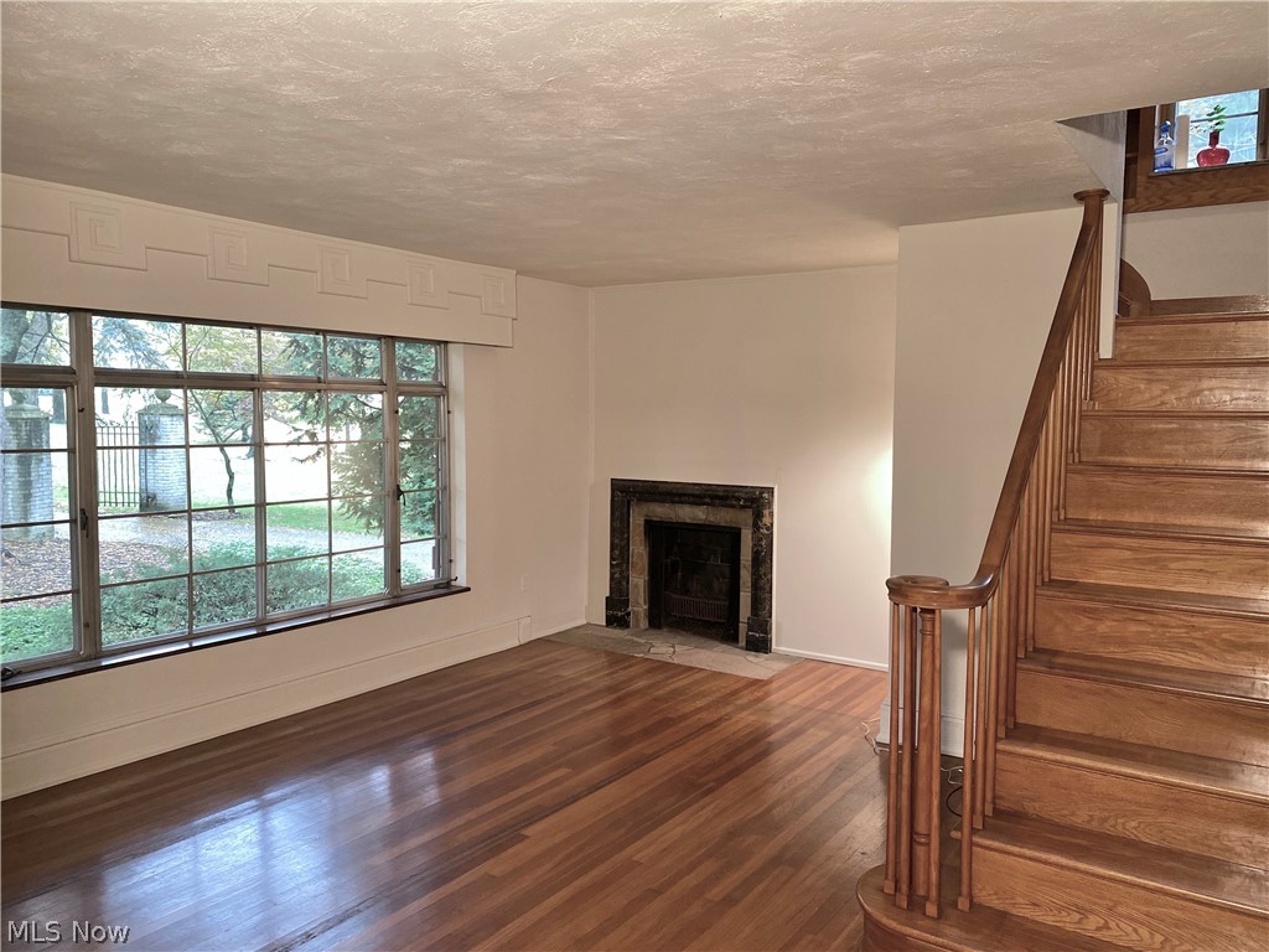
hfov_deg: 67.3
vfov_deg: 53.1
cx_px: 634
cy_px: 476
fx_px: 953
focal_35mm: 26
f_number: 1.8
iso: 320
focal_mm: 4.25
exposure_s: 1/60
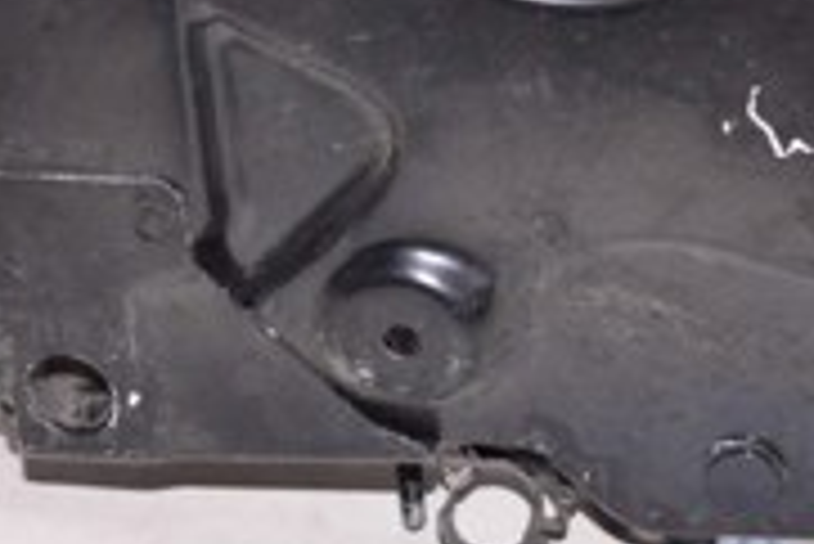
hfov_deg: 13.8
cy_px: -52
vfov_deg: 9.2
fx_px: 3349
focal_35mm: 148
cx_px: 531
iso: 1600
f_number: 8
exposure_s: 1/125
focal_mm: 28
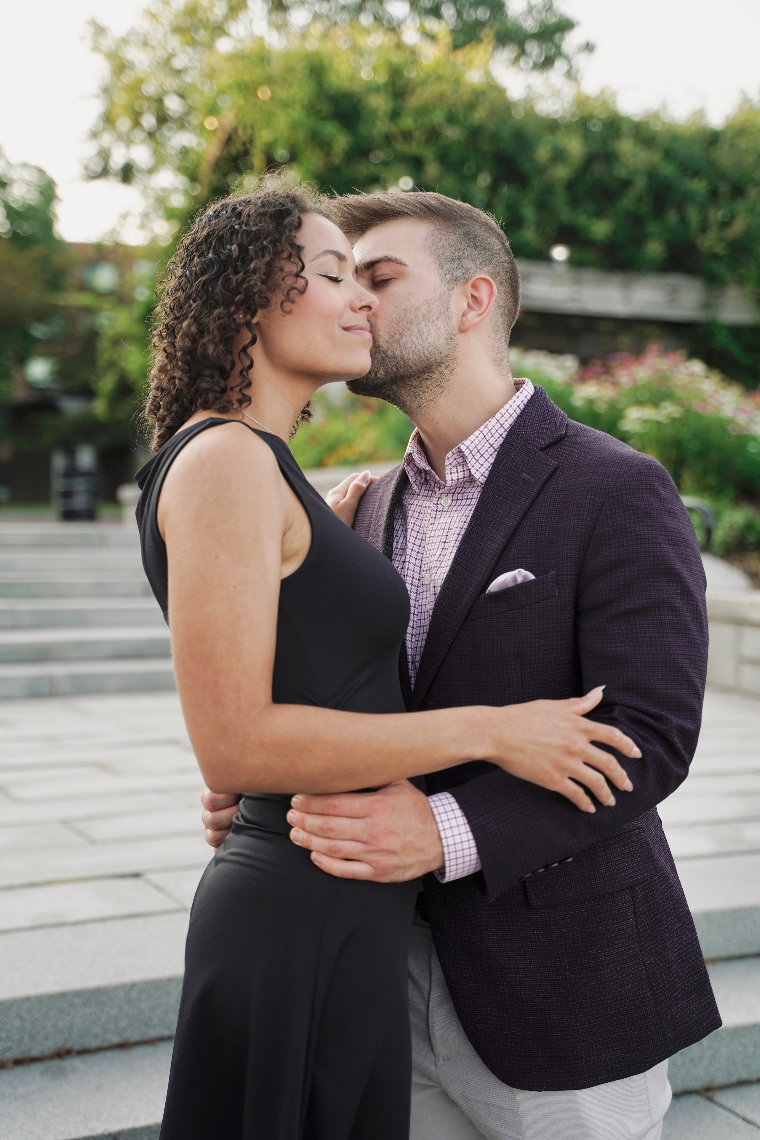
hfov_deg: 26.5
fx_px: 1614
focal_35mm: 51
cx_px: 380
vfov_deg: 38.9
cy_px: 570
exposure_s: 1/800
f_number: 2.8
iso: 320
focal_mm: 51
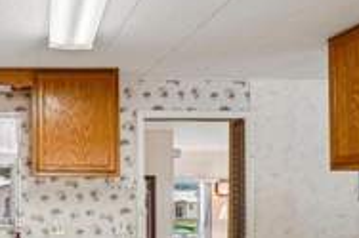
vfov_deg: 28.6
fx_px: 458
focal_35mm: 46
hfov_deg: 38.7
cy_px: 188
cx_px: 13
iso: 400
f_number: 9
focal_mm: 18
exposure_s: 1/13
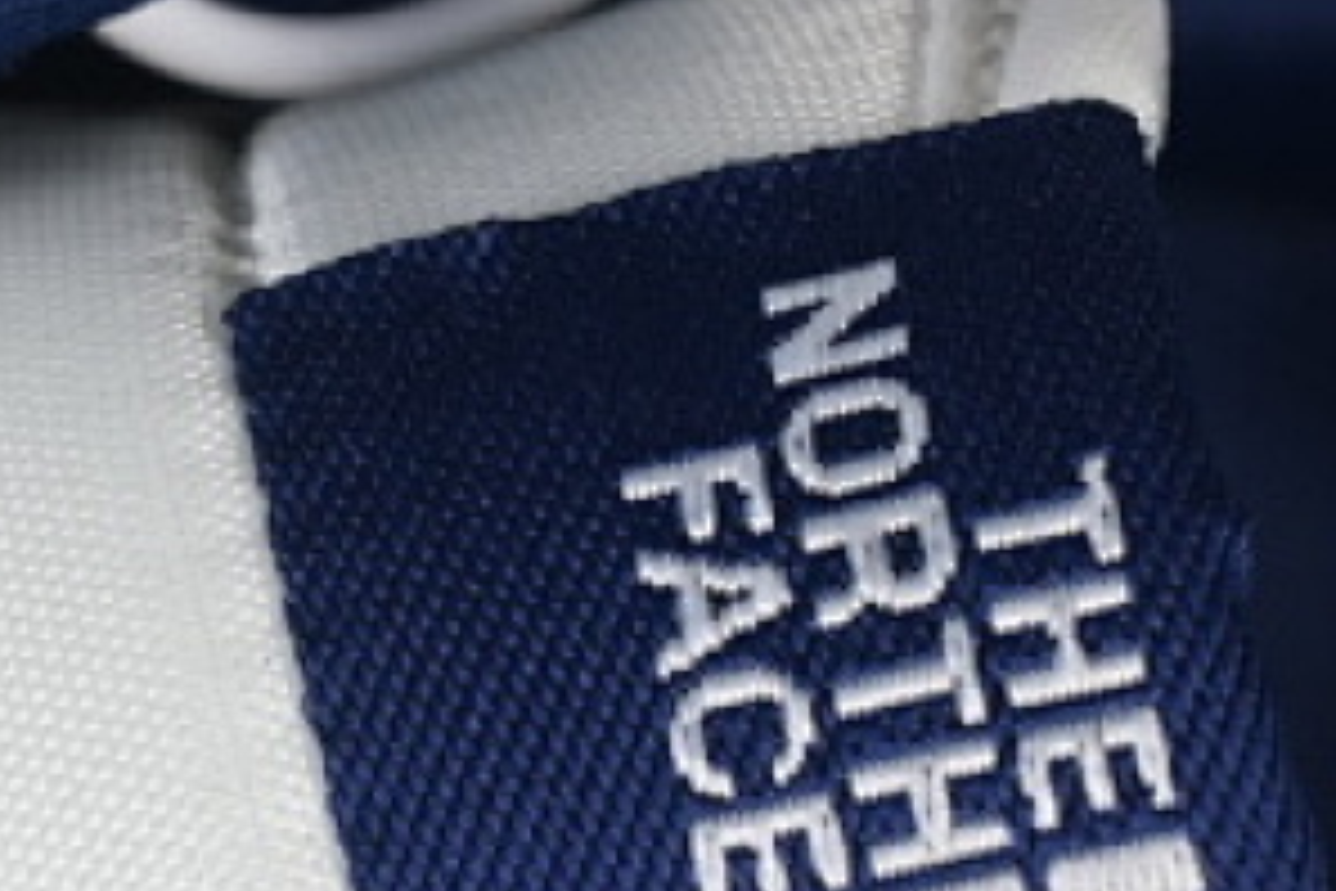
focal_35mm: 273
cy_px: 1184
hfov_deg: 7.5
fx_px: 10131
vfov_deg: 5.0
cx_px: 166
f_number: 7.1
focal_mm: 50
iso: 160
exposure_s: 1/80
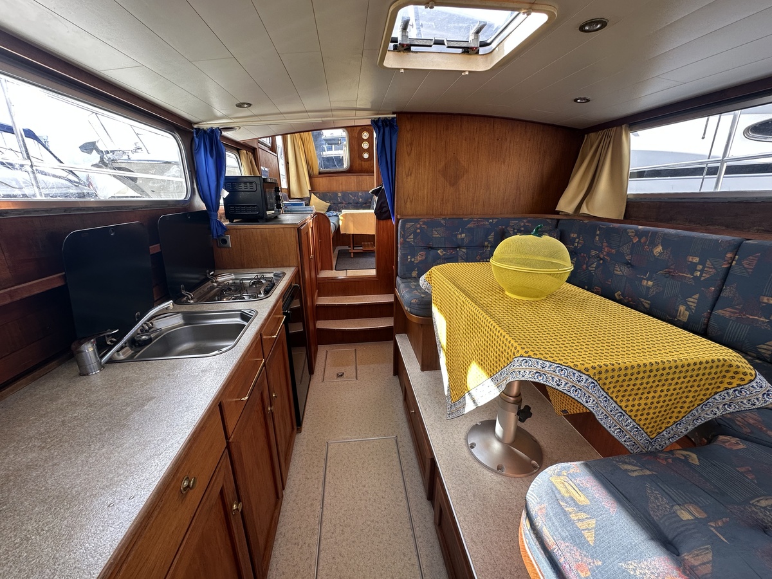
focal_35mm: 14
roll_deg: +1.0
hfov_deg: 102.1
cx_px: 386
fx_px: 312
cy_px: 290
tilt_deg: -19.2
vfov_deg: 85.7
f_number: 2.2
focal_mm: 2.22
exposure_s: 1/99
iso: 80
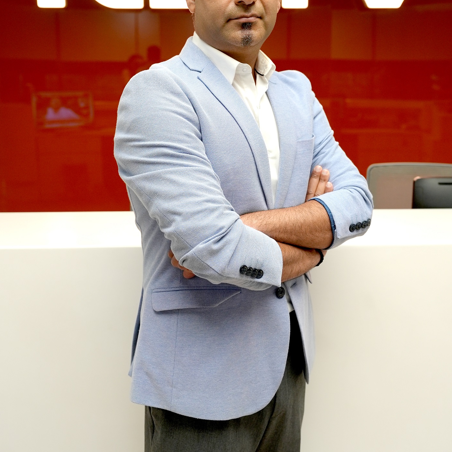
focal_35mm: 45
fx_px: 665
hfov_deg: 37.6
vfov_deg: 37.4
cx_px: 227
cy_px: 183
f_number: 4
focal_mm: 35
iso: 640
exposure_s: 1/160
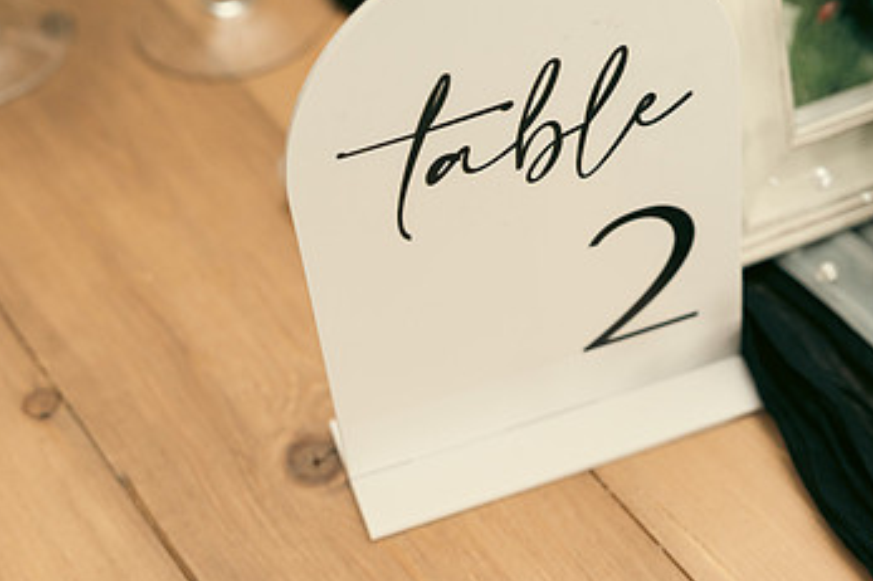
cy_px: 230
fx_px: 1866
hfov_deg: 26.1
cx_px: 629
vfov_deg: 17.7
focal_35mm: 77
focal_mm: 46
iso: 1250
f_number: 3.5
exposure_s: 1/200
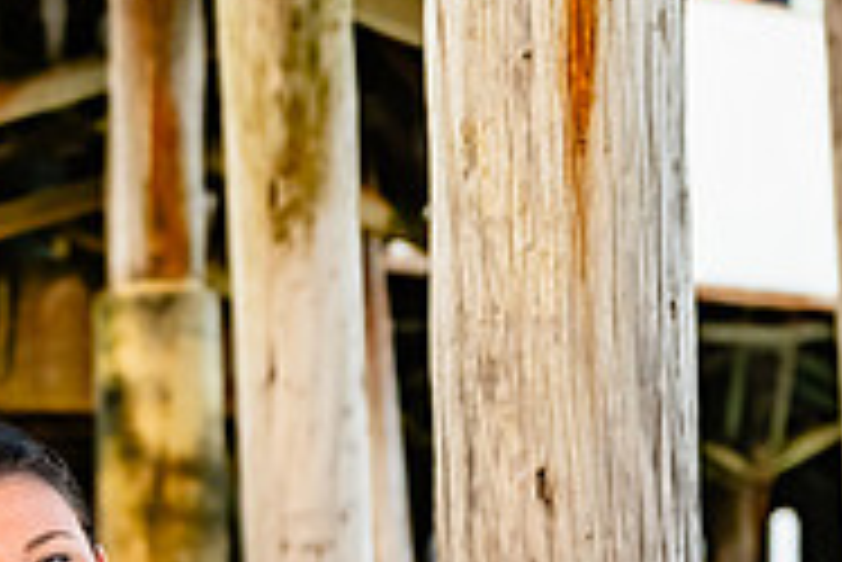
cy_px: 668
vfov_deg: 8.3
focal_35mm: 165
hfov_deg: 12.3
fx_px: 3862
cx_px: -8
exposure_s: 1/250
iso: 640
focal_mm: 46
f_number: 2.8
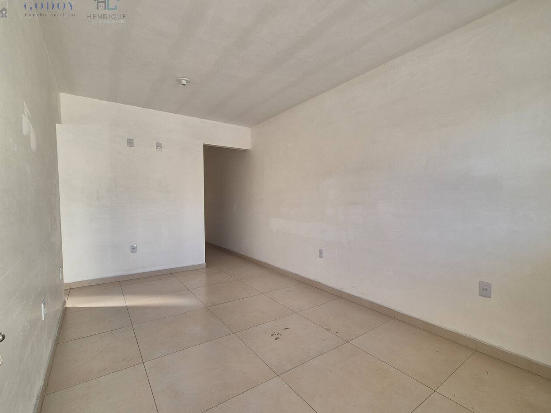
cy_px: 214
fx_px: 239
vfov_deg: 81.7
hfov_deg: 98.0
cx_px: 295
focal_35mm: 15
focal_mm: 2.2
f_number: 2.2
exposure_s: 1/128
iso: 50
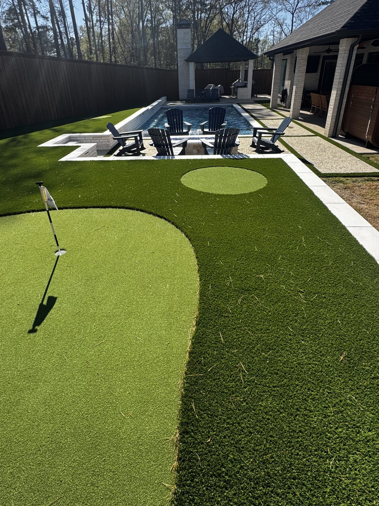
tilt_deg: -26.2
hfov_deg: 65.9
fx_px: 292
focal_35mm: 20
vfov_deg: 81.1
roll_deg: +1.7
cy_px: 211
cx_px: 179
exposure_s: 1/1236
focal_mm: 2.22
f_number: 2.2
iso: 50
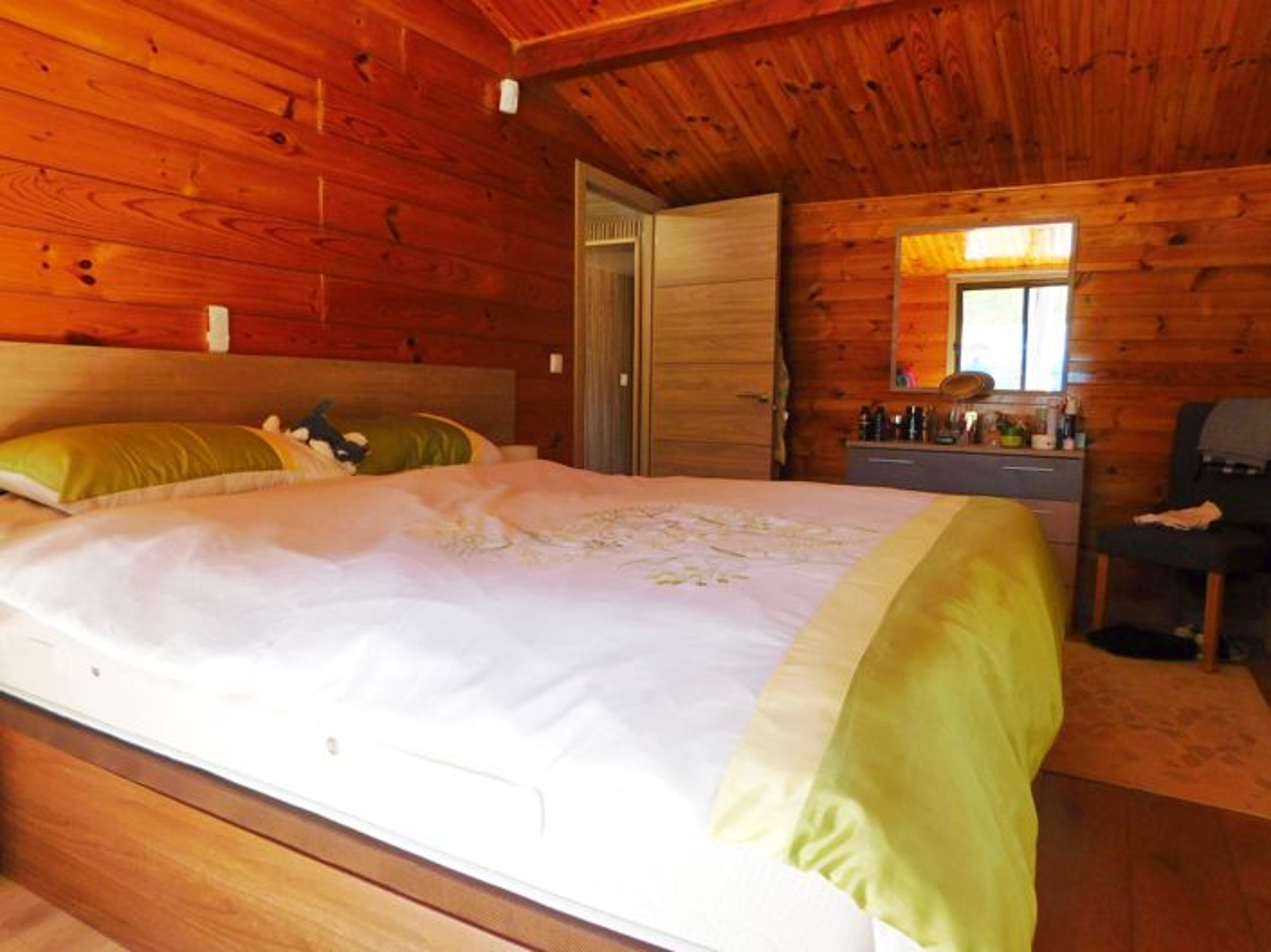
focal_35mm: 23
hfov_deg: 74.0
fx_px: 844
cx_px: 636
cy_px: 476
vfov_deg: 58.8
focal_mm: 4
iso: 125
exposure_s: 1/80
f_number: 3
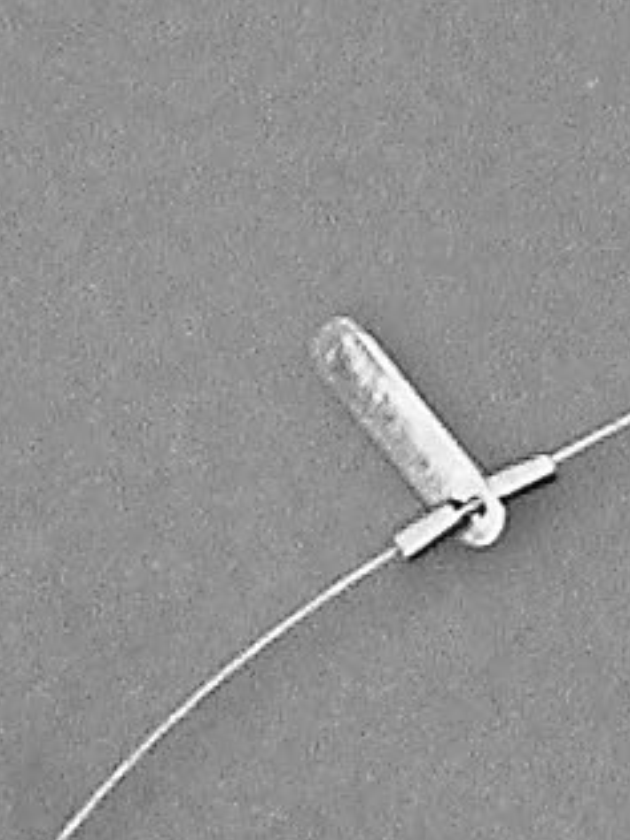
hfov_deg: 2.7
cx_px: 1223
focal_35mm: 546
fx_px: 13249
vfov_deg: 3.6
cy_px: 1826
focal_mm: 15.7
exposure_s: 1/67.3
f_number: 3.4
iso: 100
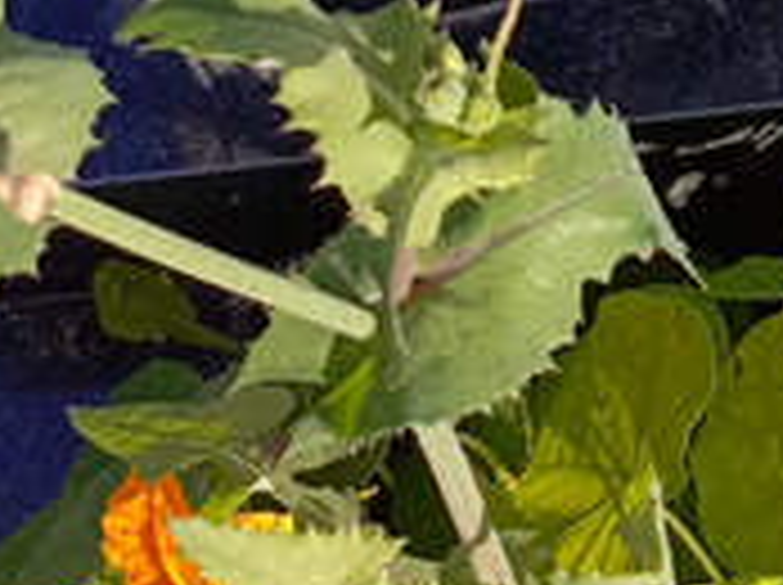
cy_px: -634
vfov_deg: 11.4
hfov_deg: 15.4
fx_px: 2598
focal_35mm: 115
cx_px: 1282
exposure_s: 1/572
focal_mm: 4.76
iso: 111
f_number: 1.69
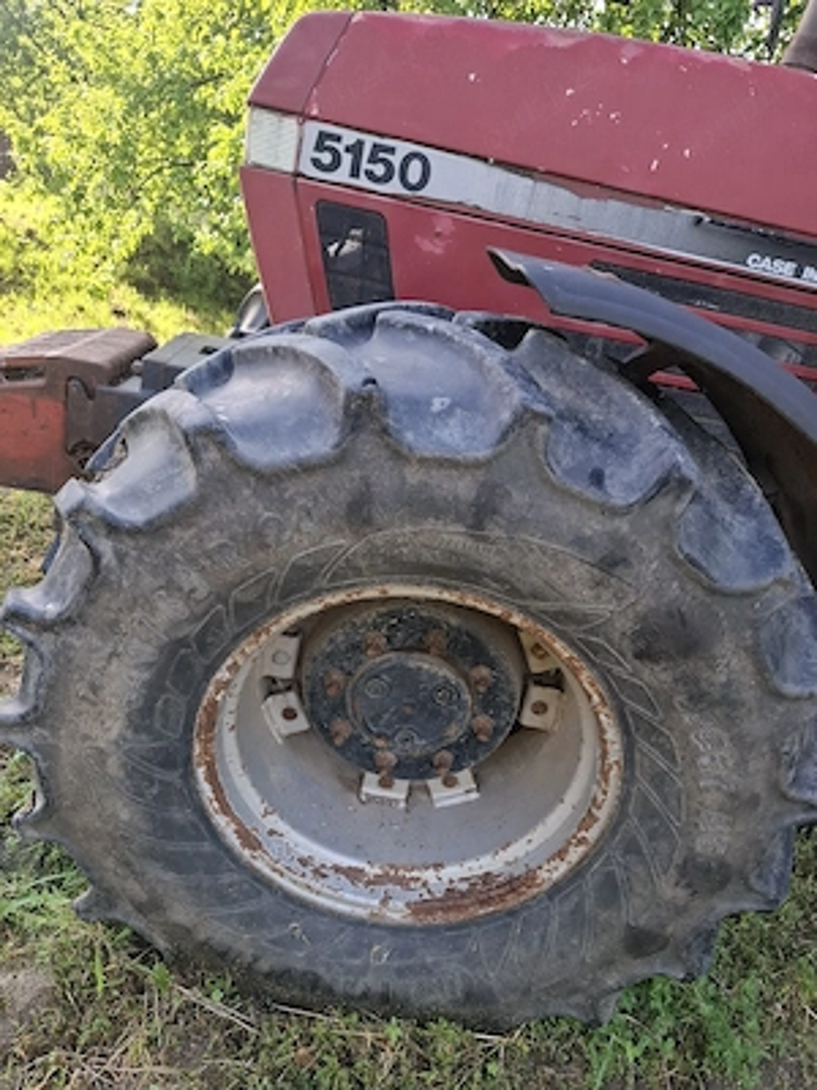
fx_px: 724
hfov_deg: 58.9
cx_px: 408
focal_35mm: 23
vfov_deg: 73.9
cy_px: 545
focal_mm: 5.54
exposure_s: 1/204
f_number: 1.8
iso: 50
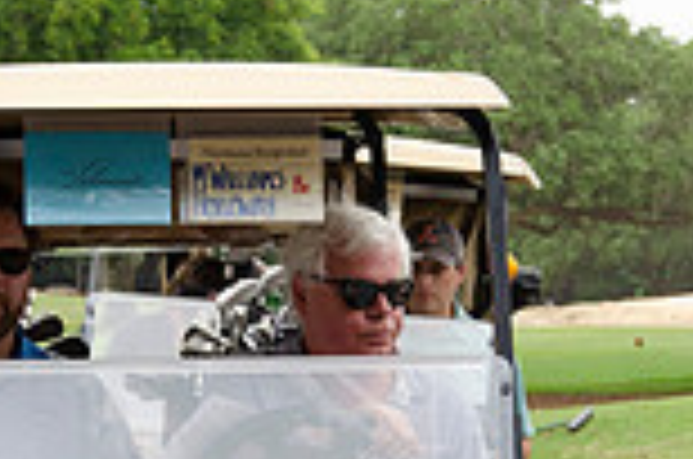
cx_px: 428
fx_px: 5629
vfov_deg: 4.7
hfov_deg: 7.0
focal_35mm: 293
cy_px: 446
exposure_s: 1/500
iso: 400
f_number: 7.1
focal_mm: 52
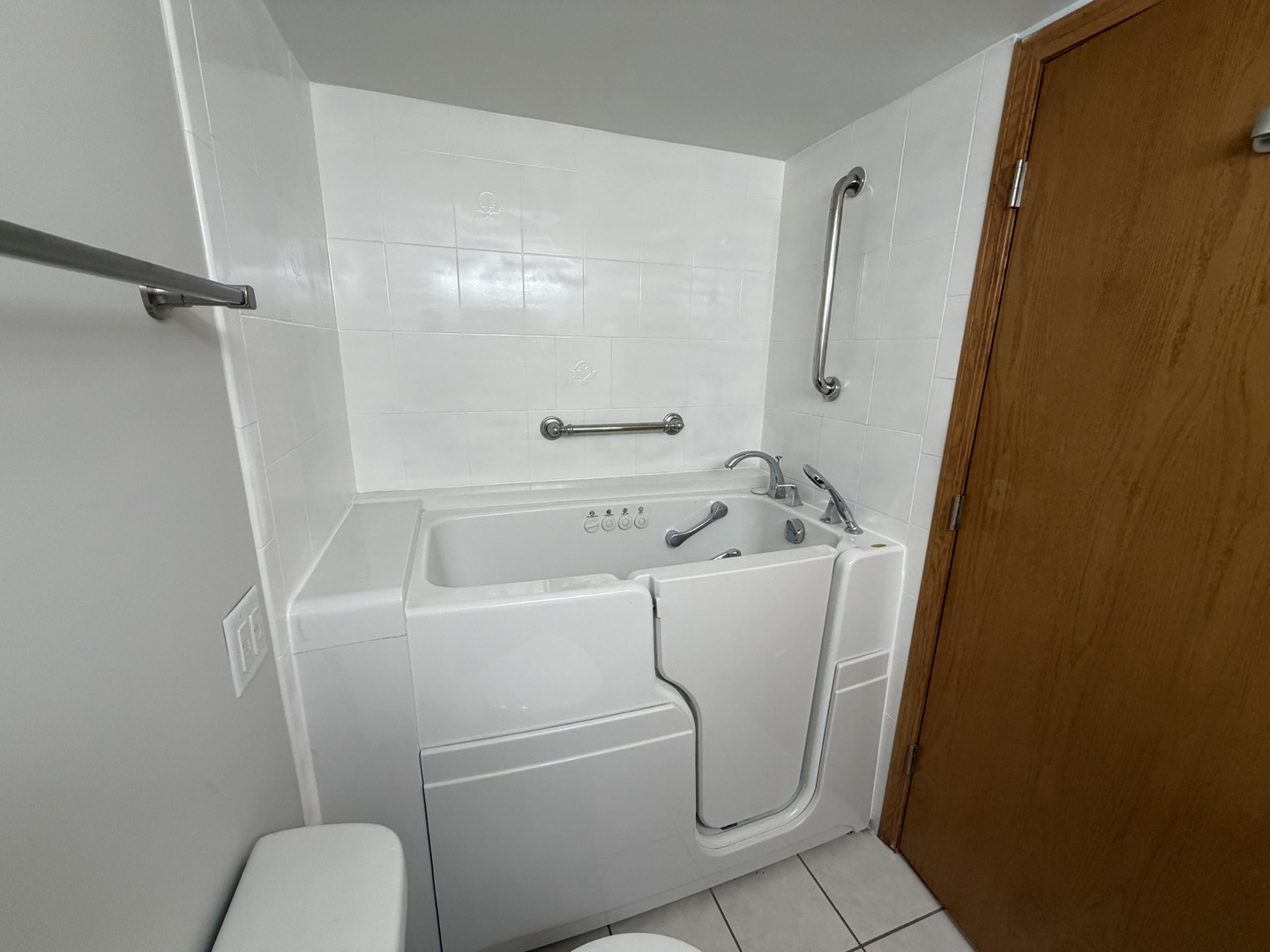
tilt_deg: -14.2
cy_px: 476
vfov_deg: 85.7
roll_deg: -1.3
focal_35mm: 14
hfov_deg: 102.1
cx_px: 635
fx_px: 514
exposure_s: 1/120
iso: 250
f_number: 2.2
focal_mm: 2.22
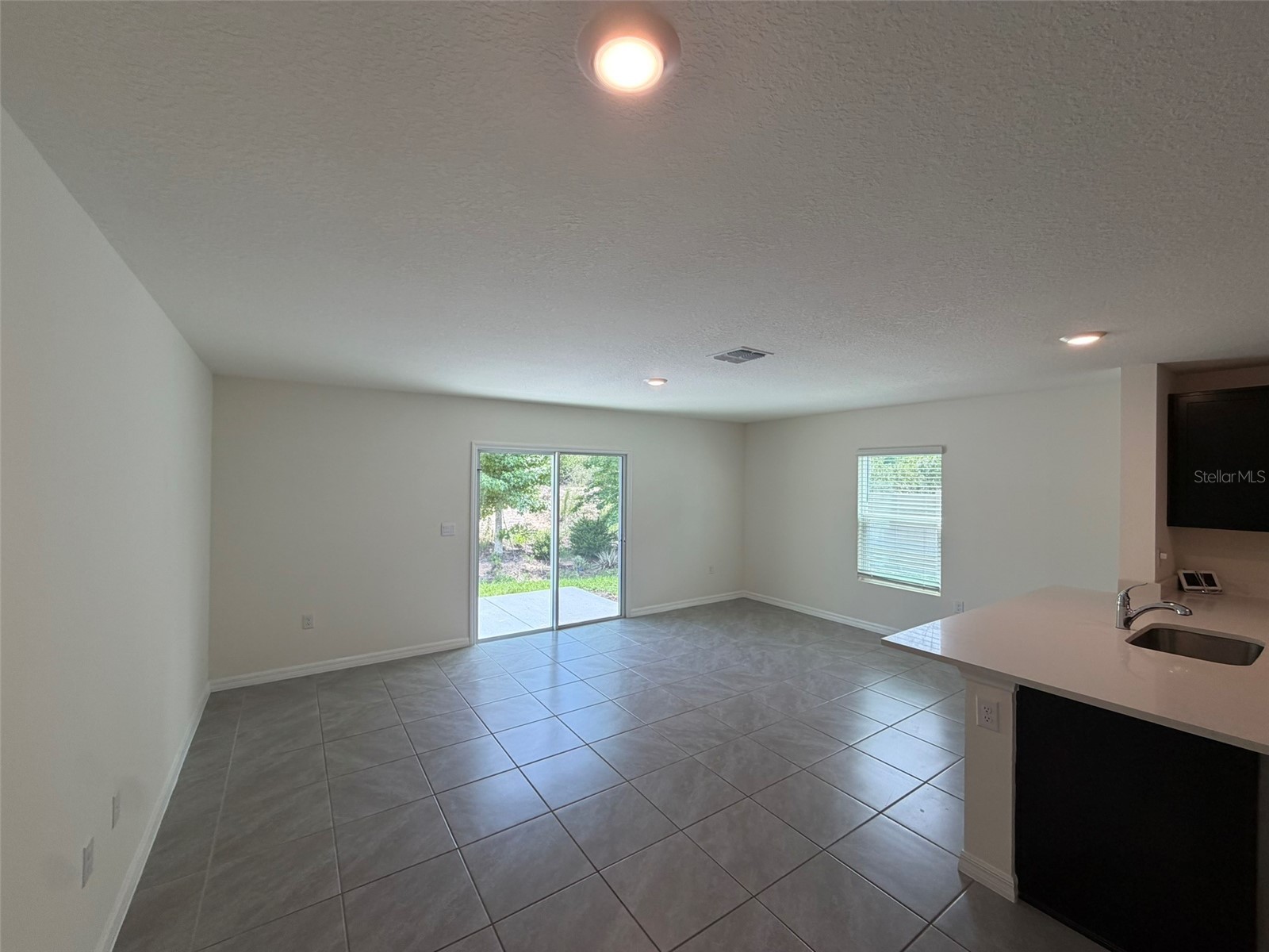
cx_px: 634
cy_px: 476
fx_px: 513
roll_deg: -0.9
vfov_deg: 85.7
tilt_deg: +0.3
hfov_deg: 102.1
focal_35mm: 14
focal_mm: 2.22
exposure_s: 1/120
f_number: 2.2
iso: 80
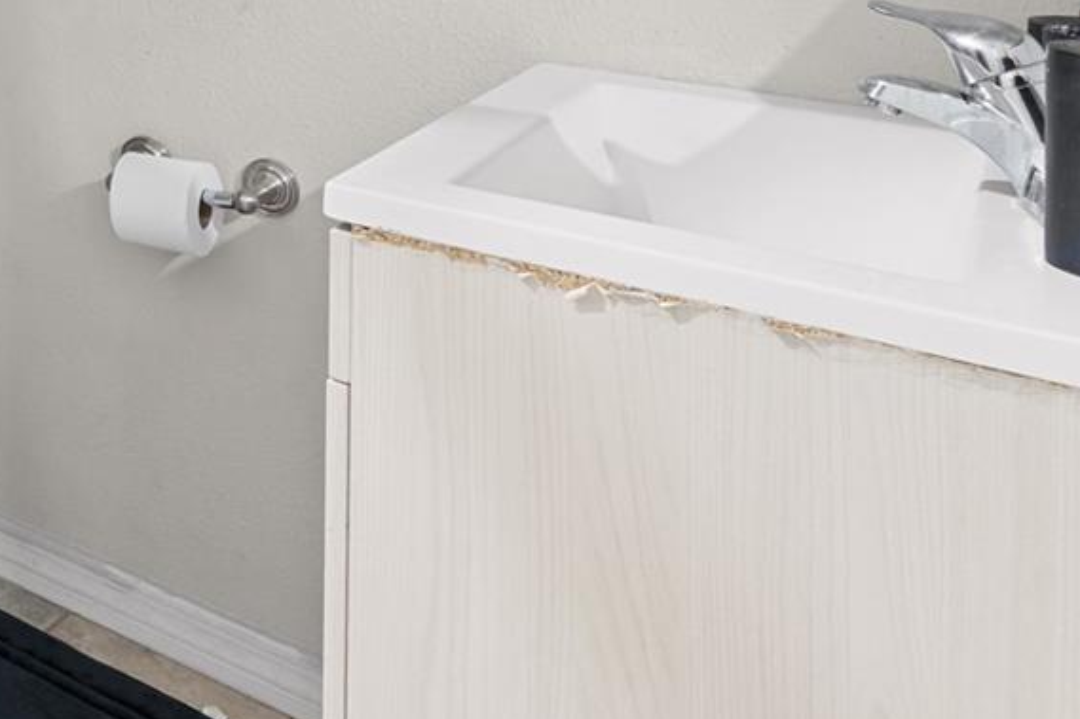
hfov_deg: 33.4
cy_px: -188
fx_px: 1350
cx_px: -287
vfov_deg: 26.0
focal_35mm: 45
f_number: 8
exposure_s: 2
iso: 200
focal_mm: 16
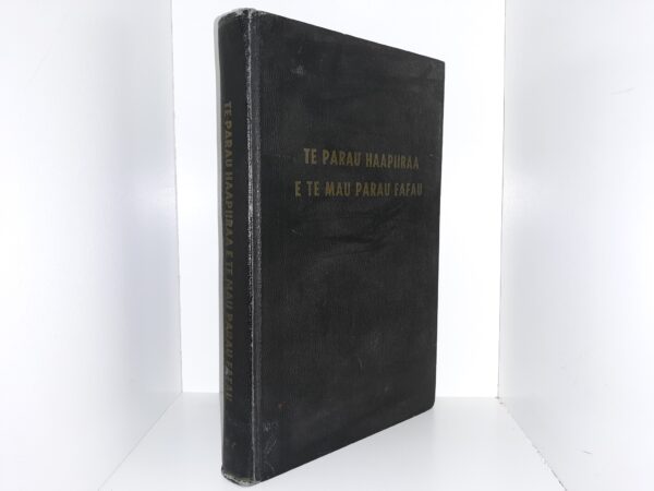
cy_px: 246
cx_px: 327
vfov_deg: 49.7
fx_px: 529
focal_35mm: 28
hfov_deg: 63.4
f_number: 1.7
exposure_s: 1/60
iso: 40
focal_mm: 3.7
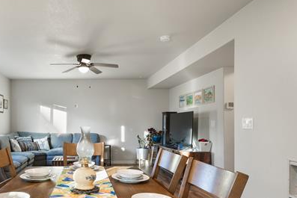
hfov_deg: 61.1
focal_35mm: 29
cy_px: 123
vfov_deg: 44.6
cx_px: 85
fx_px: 239
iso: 200
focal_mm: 18
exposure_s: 1.3
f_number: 8
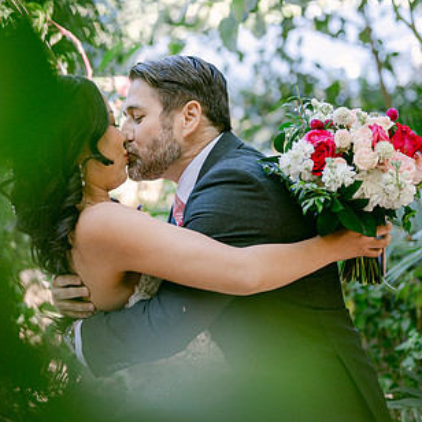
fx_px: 1103
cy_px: 162
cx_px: 129
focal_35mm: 80
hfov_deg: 21.5
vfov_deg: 21.6
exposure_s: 1/125
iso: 160
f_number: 1.8
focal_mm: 50
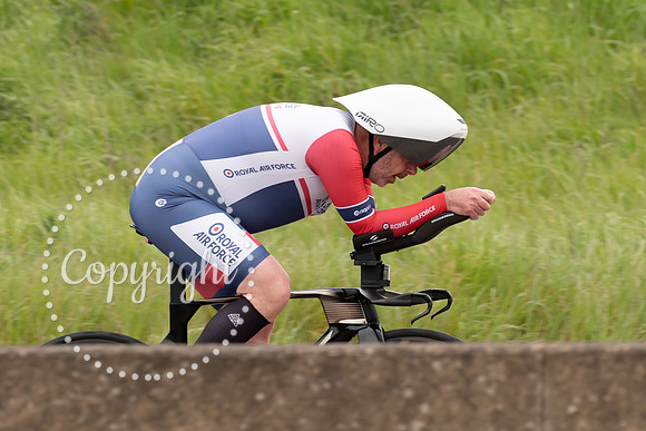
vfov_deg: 2.6
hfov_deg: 4.0
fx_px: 9333
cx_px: 402
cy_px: 125
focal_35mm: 520
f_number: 4
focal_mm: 185
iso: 250
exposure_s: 1/1000
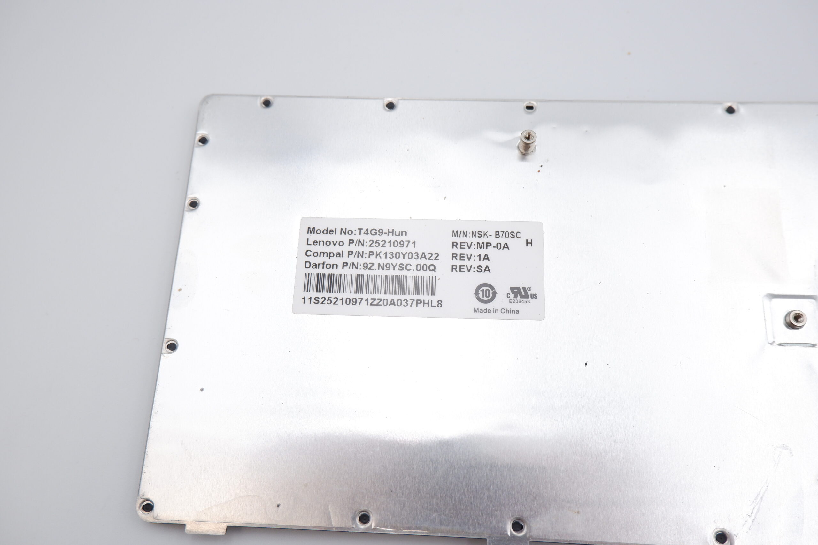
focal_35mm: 30
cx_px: 409
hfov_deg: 61.9
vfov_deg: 43.6
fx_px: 682
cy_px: 272
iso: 800
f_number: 5.6
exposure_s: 1/400
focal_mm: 20.9
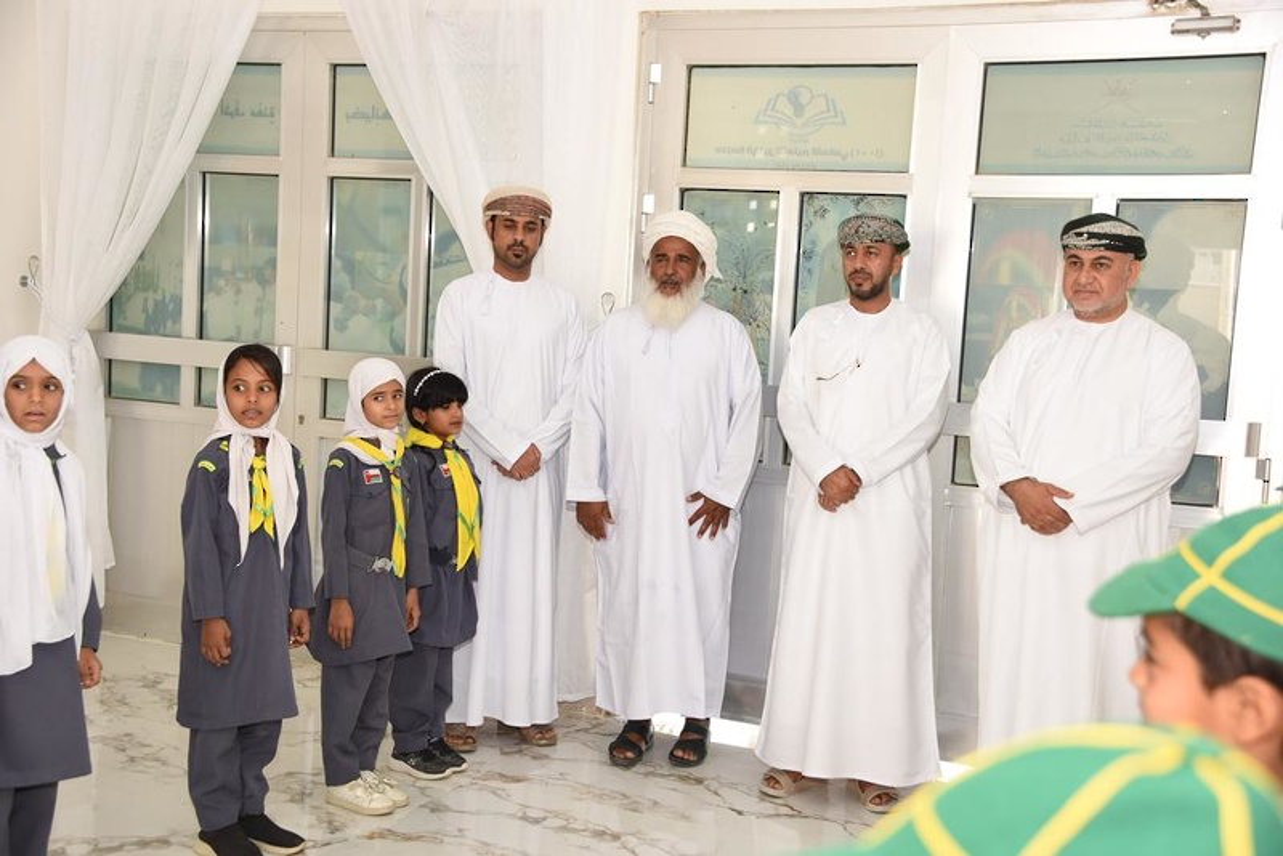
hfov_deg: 41.1
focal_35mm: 48
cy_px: 428
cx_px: 642
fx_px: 1711
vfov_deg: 28.1
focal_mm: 48
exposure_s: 1/125
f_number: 4.5
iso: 400
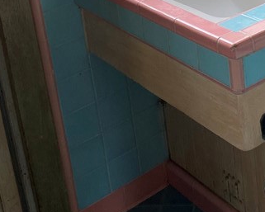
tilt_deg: -16.9
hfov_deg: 22.9
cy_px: -49
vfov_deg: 17.9
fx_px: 635
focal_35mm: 81
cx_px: 243
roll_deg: +5.4
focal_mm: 4.25
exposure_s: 1/121
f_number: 1.8
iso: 100
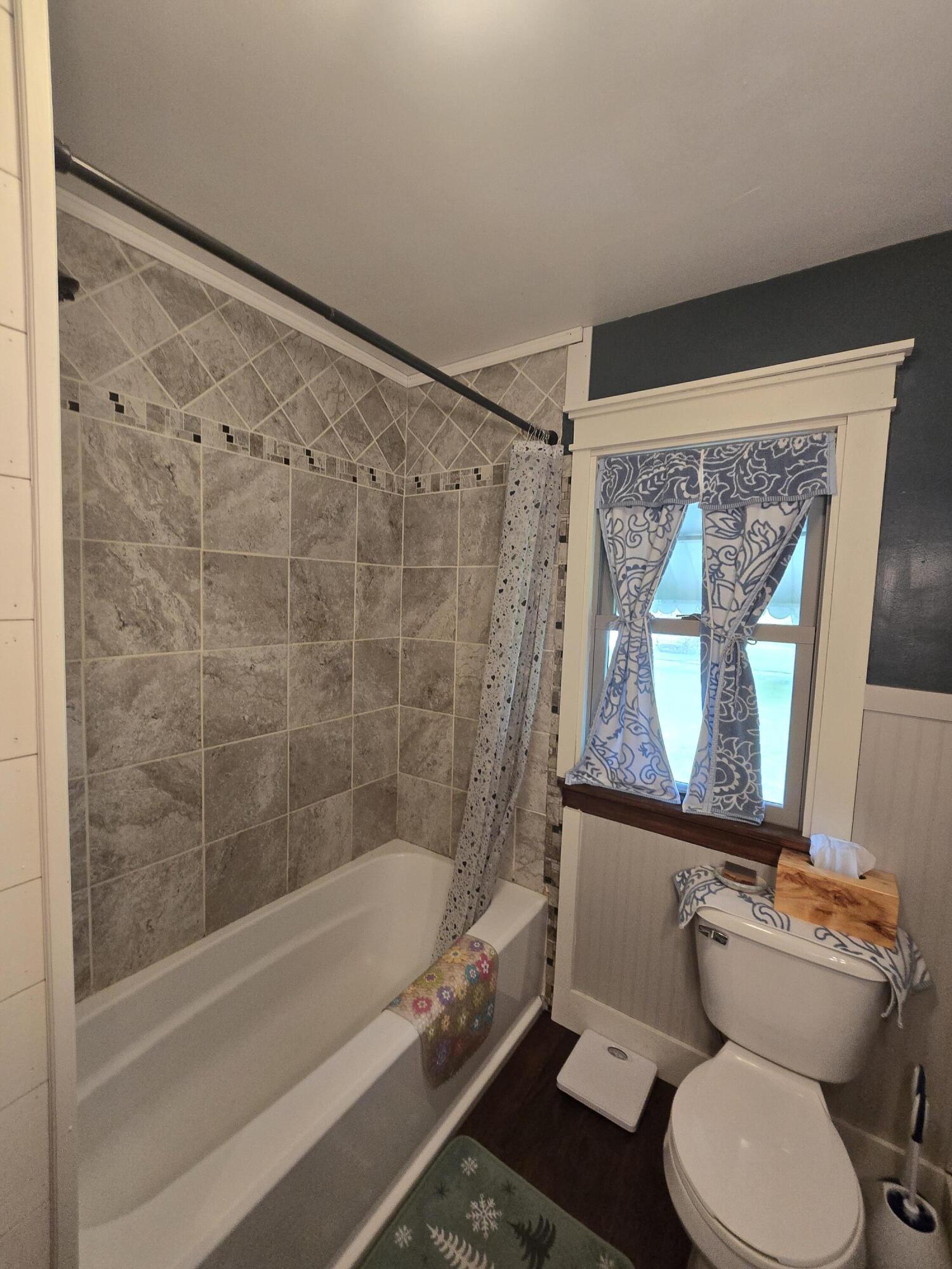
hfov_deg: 89.9
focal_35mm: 13
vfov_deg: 106.2
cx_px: 476
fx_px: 477
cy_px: 634
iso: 400
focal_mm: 2.2
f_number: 2.2
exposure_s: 1/60
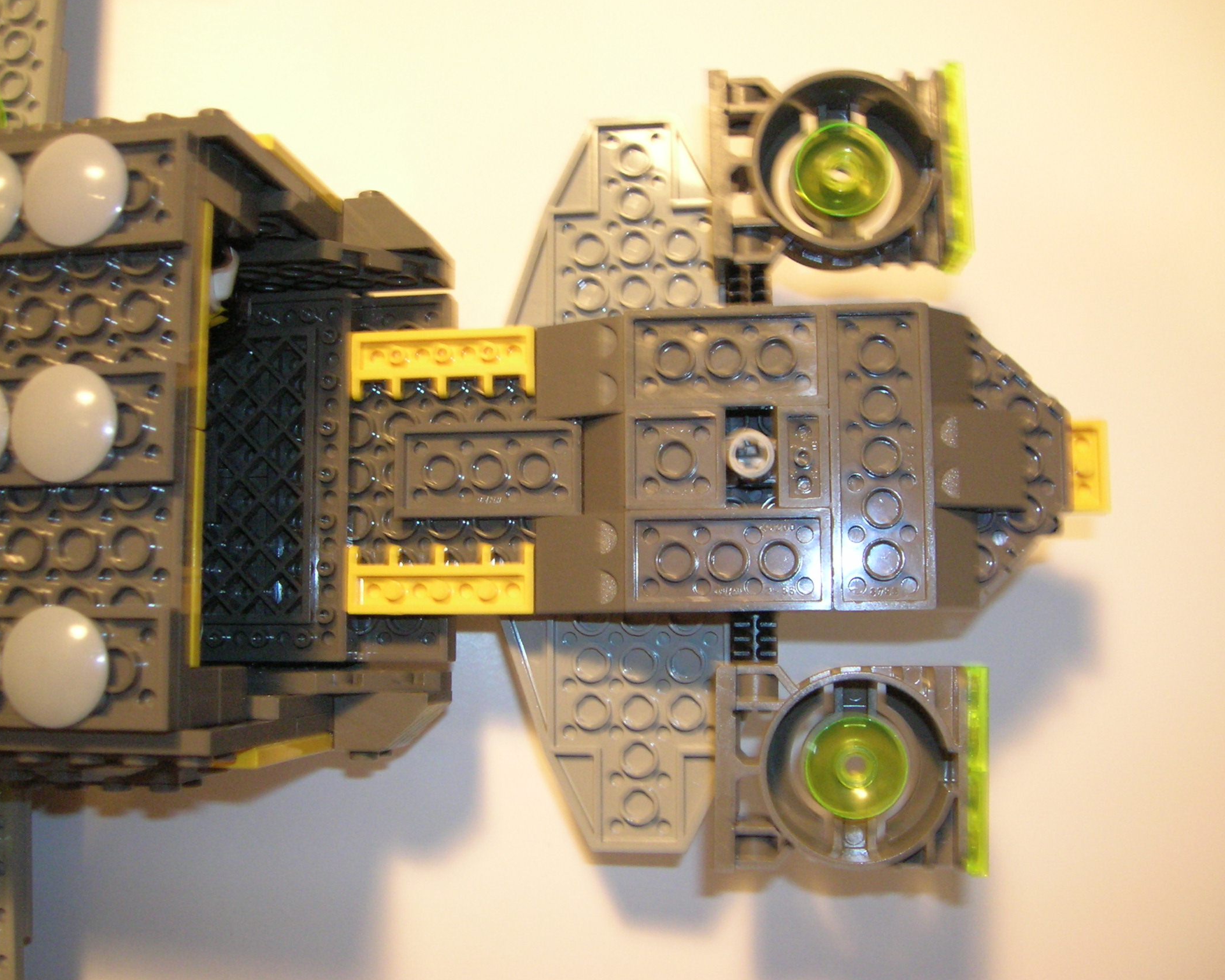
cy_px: 485
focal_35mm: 36
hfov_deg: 50.3
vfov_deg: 41.2
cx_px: 625
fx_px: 1305
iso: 200
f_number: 2.9
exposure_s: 1/8.1
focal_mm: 5.7
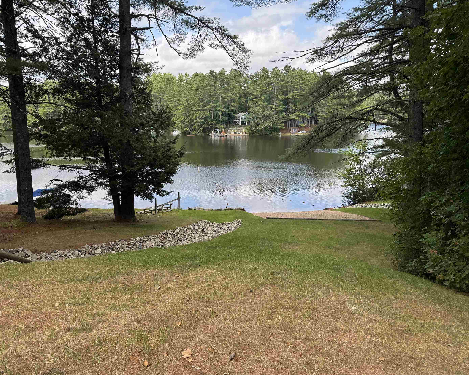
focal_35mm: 26
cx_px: 216
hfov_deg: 65.9
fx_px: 361
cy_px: 189
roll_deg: +1.1
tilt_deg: -11.3
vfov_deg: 54.9
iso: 80
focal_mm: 6.76
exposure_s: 1/925
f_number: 1.78
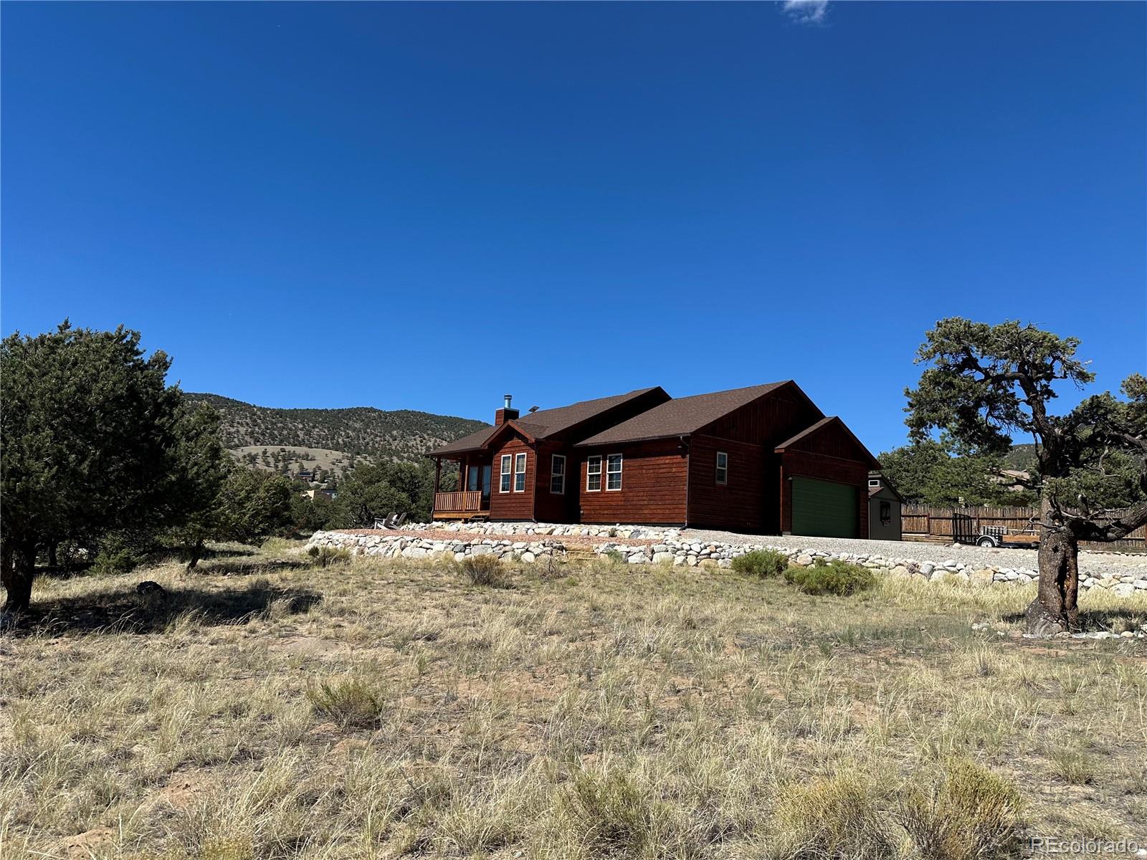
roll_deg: -2.4
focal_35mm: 24
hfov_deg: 71.6
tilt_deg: +7.5
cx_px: 574
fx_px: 795
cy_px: 430
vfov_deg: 56.8
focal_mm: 6.86
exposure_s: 1/5000
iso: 80
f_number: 1.78
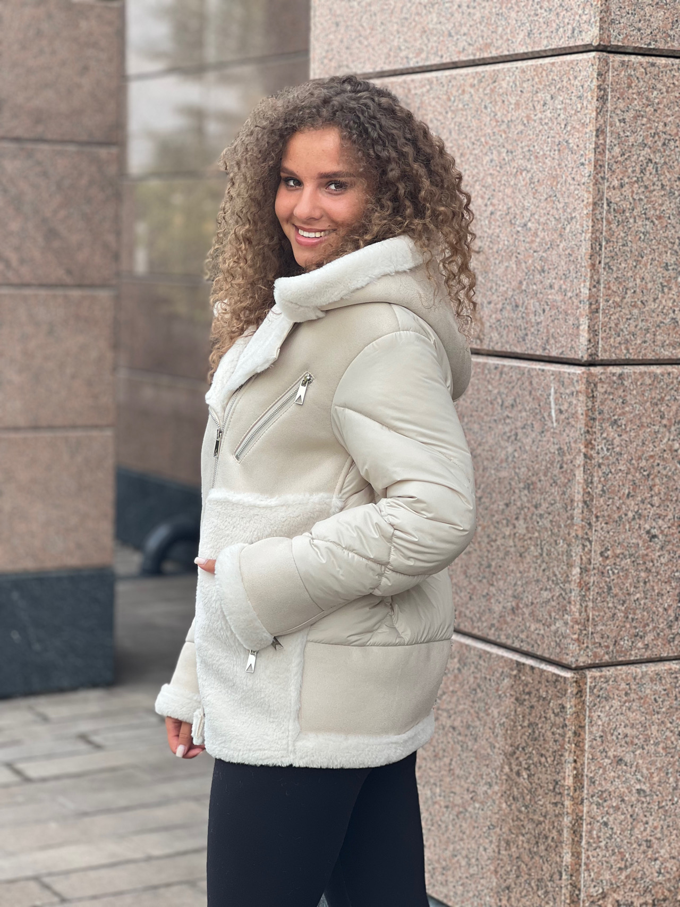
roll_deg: -1.1
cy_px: 454
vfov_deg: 25.3
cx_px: 340
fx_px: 2017
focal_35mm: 77
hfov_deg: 19.1
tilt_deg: -5.3
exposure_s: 1/177
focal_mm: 9
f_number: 2.8
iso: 25
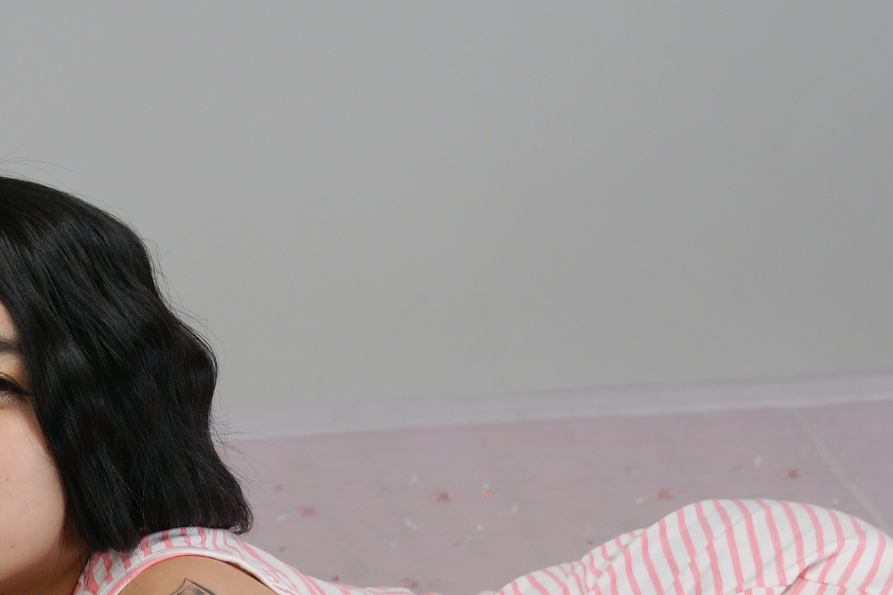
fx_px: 2955
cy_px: 529
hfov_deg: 17.1
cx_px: 225
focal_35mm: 119
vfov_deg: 11.4
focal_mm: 35
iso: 200
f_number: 3.2
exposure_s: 1/125
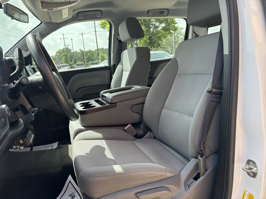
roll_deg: +2.8
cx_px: 133
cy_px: 100
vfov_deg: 53.1
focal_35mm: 26
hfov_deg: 67.3
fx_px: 200
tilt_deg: -8.5
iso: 50
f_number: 1.6
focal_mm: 5.96
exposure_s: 1/456
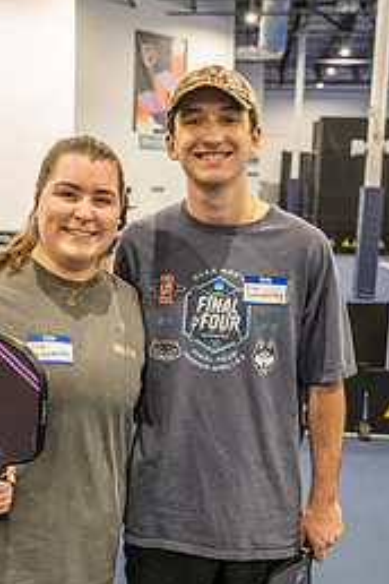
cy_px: 380
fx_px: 875
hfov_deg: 24.9
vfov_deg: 36.6
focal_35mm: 54
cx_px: 120
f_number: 4.5
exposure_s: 1/250
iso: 4000
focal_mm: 31
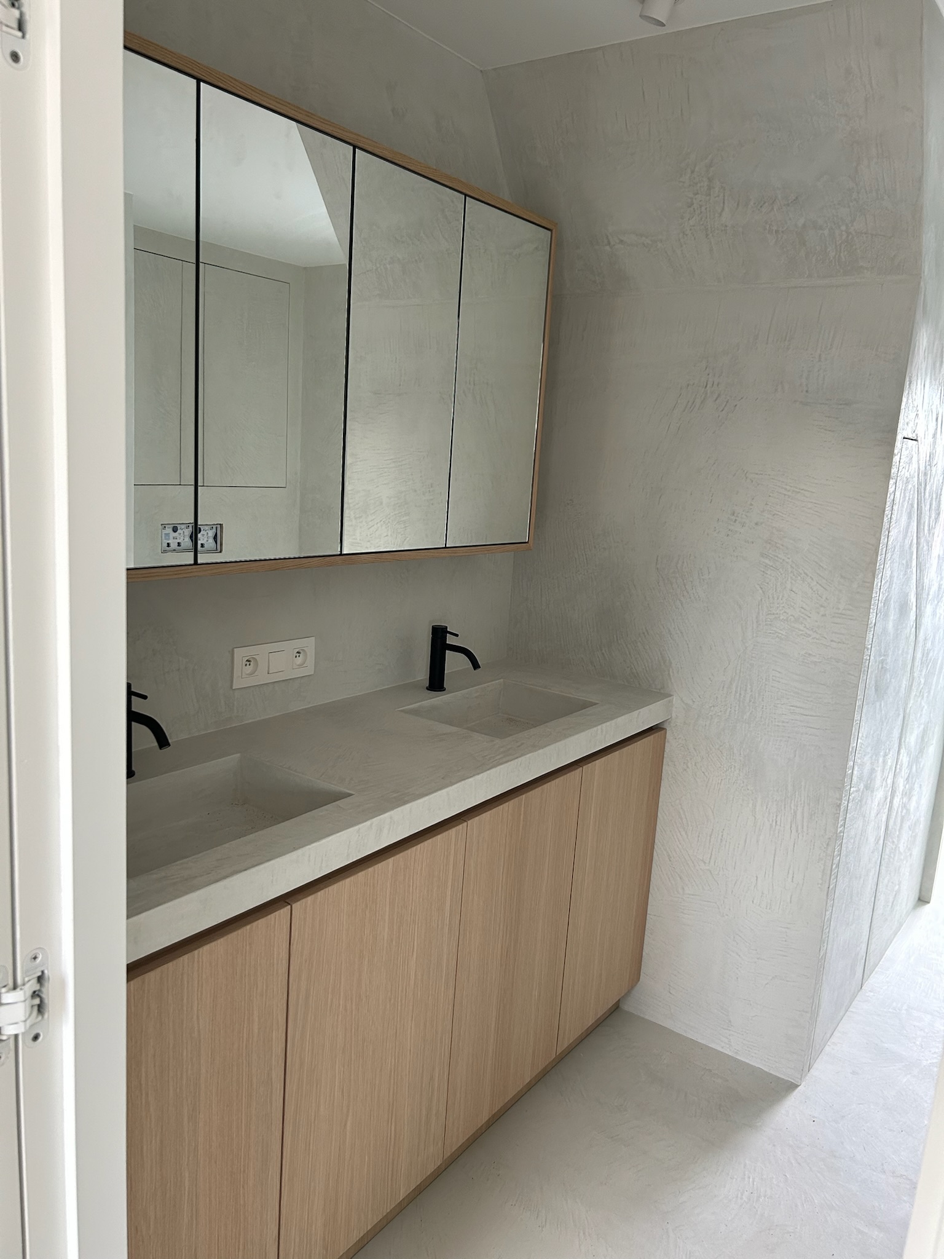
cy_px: 630
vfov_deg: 67.3
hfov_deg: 53.1
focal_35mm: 26
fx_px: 945
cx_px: 472
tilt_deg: -11.5
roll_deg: -3.7
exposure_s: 1/86
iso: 125
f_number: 1.5
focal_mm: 5.7
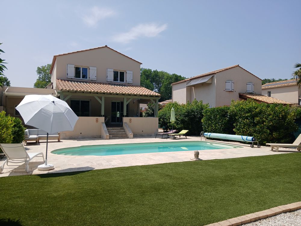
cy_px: 113
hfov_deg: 67.3
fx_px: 226
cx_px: 150
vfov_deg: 53.1
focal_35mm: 26
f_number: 1.8
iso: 20
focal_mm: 3.98
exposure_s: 1/853
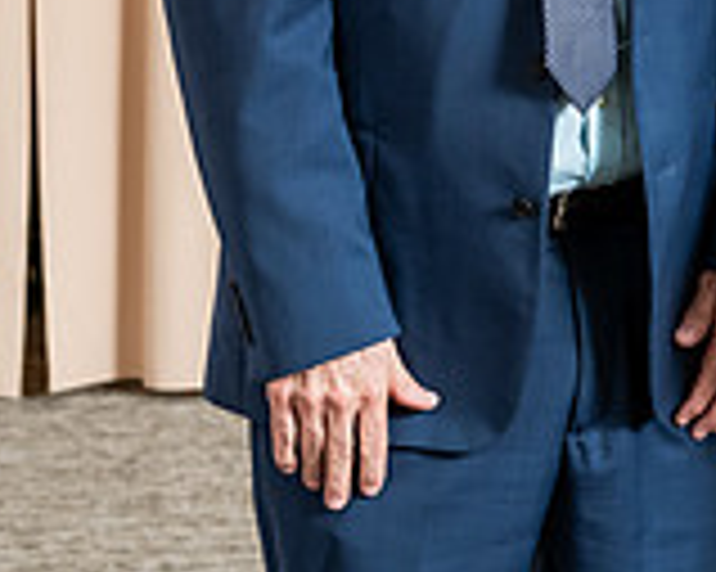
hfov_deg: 10.8
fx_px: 3770
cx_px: 693
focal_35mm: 178
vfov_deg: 8.6
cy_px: -137
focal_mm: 52
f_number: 4.5
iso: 1600
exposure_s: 1/200
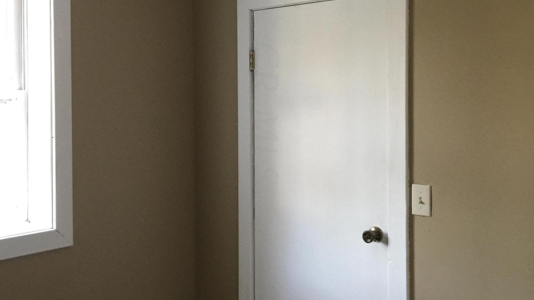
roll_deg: +0.5
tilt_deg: -1.3
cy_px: 112
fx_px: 609
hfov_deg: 47.4
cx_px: 264
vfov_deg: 27.6
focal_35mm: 43
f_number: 2.2
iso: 100
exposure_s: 1/10
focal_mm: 4.15
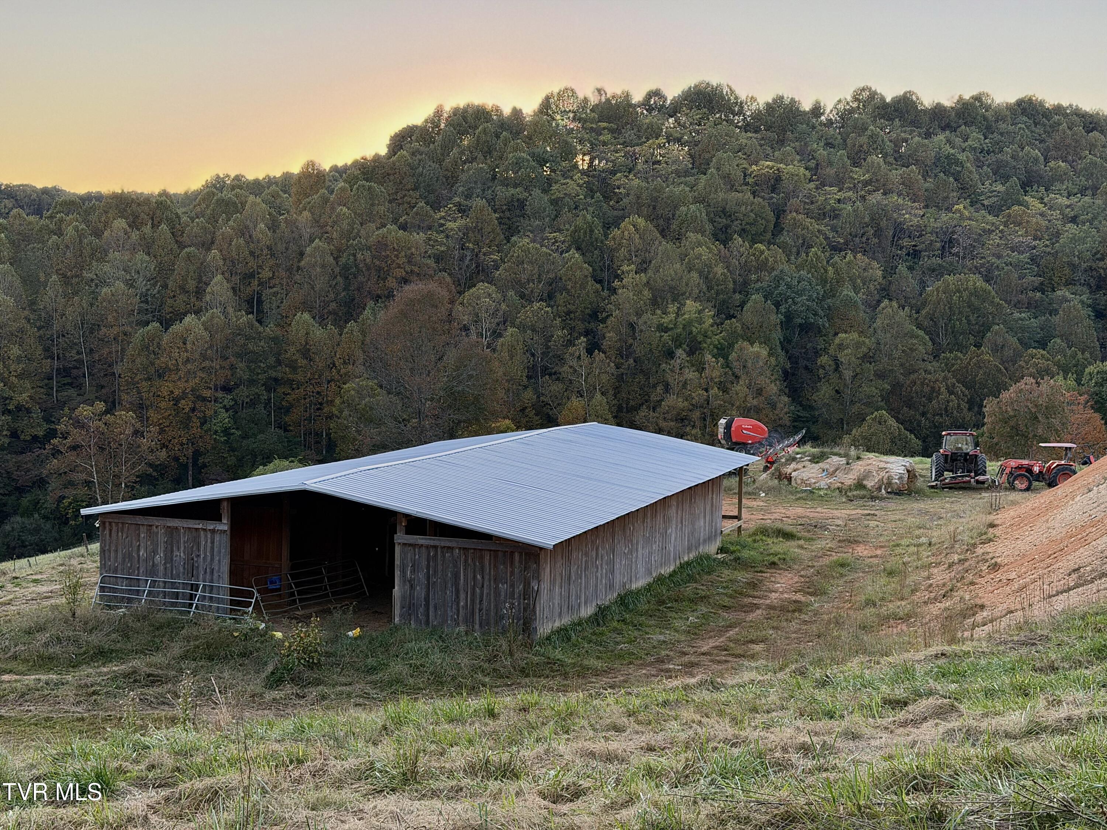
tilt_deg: -4.8
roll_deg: -1.2
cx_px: 554
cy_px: 415
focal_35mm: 48
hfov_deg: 39.7
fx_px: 1535
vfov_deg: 30.3
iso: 100
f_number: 1.78
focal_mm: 6.76
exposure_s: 1/206
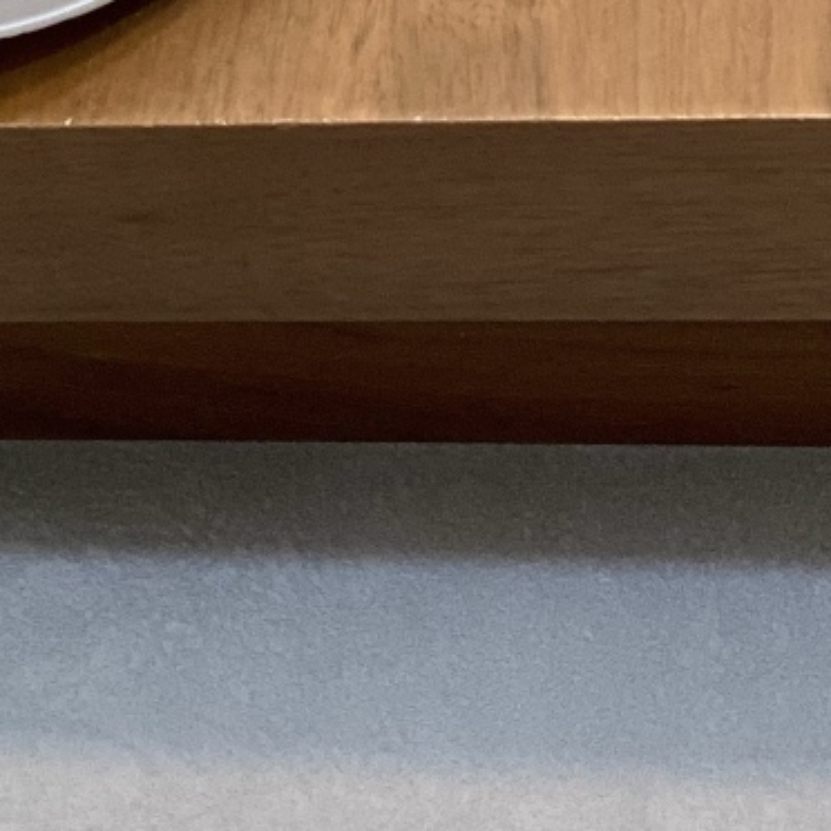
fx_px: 4834
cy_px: -710
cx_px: 40
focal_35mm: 178
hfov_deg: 9.8
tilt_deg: -46.1
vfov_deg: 9.3
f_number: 2
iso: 50
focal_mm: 6
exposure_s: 1/100
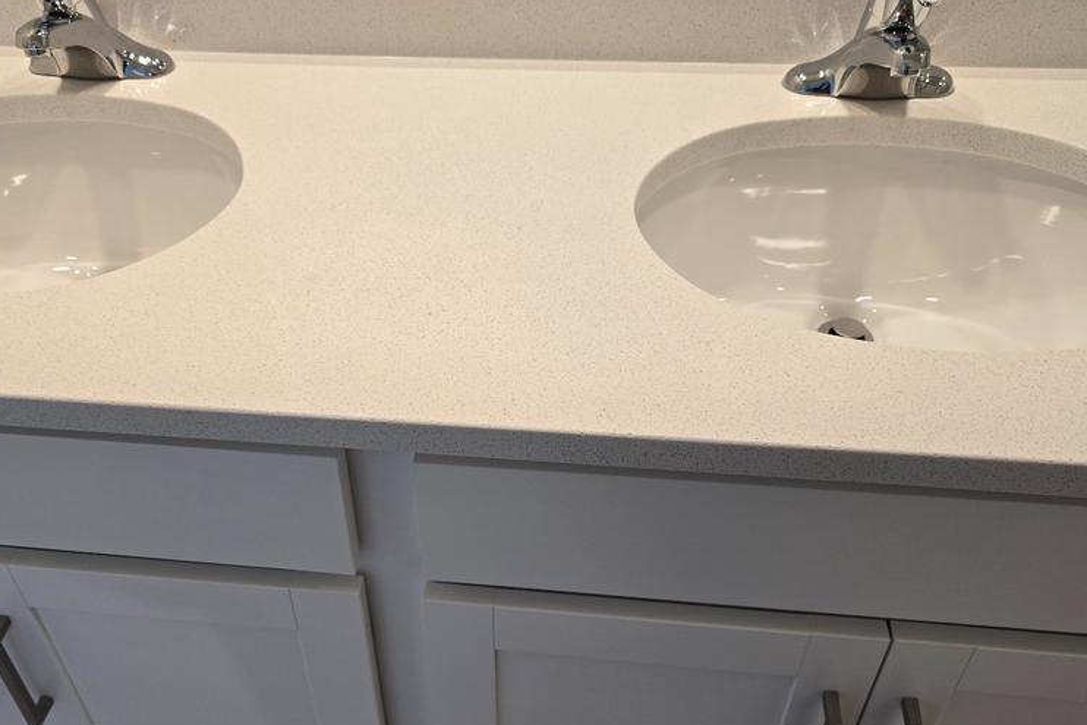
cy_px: 407
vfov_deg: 39.9
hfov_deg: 56.9
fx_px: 997
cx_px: 454
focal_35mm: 33
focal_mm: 6.3
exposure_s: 1/120
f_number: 1.7
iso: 100
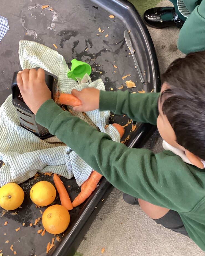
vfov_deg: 46.7
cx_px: 99
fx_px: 296
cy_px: 112
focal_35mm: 39
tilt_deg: -71.9
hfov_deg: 38.2
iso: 250
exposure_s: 1/50
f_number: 2.4
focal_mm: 3.3
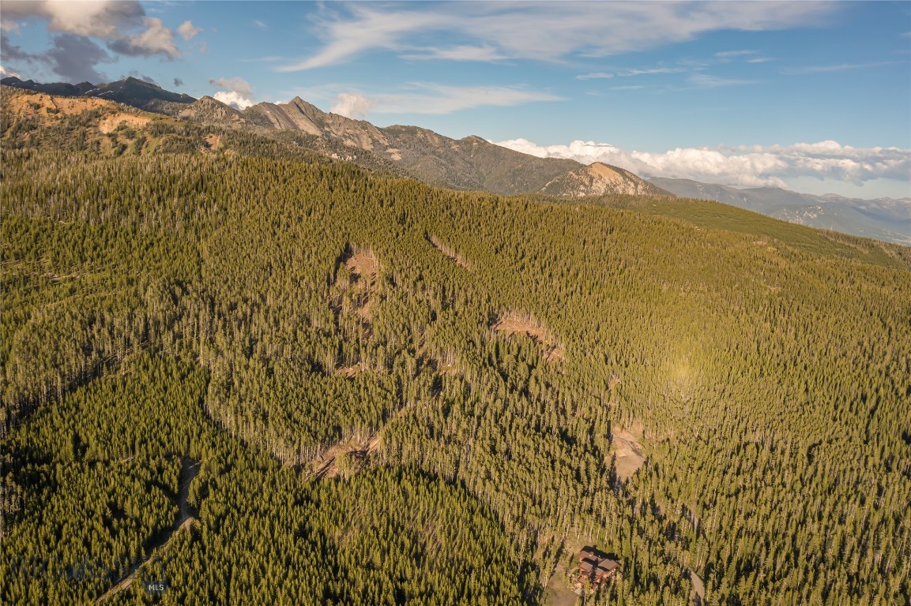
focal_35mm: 28
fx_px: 708
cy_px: 303
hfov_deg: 65.5
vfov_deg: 46.4
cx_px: 456
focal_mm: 10.26
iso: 100
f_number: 8
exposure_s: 1/160
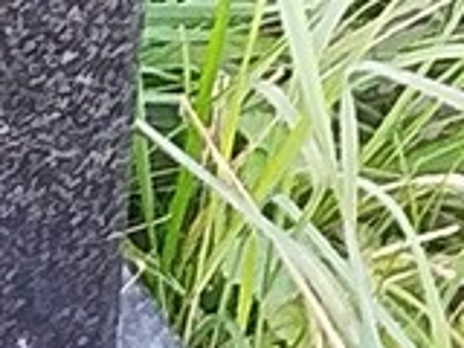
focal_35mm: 361
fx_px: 4839
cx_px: -603
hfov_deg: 5.3
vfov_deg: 4.0
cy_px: -476
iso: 250
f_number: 1.7
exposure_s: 1/33
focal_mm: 5.31
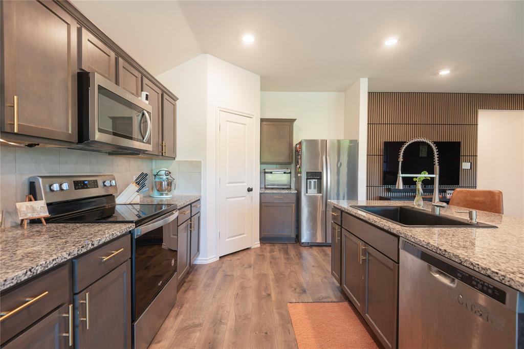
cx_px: 262
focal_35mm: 16
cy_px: 174
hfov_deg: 96.7
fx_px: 233
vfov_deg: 73.8
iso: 100
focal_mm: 16
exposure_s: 1/1.25
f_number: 7.1
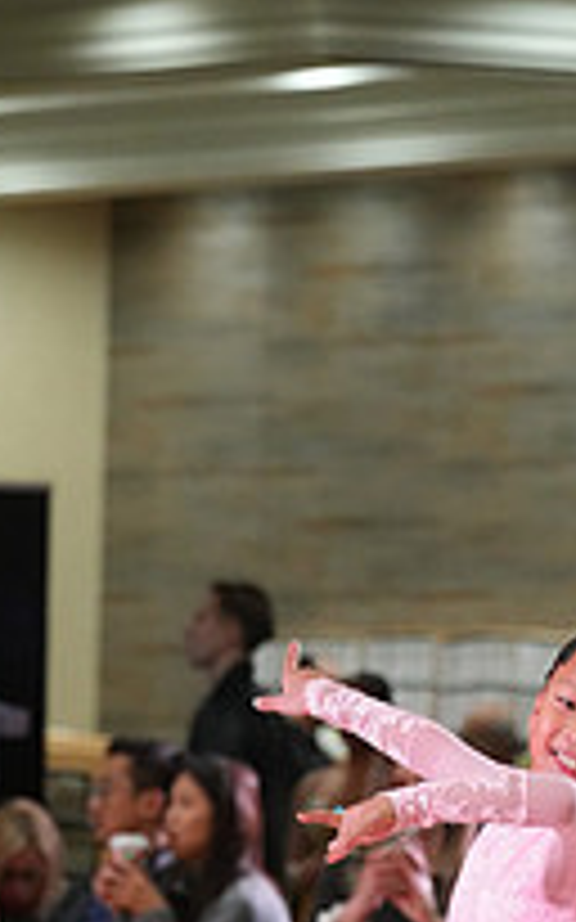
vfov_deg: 3.6
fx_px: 14528
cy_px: 1228
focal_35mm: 578
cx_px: 731
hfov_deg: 2.3
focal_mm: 200
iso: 4000
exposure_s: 1/200
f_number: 6.3
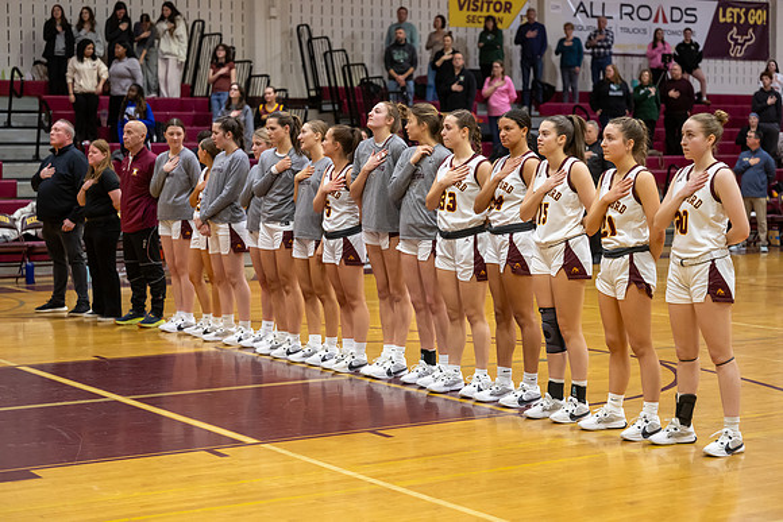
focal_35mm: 74
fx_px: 1610
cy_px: 261
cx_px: 392
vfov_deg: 18.4
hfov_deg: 27.3
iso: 2200
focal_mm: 74
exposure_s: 1/640
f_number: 2.8
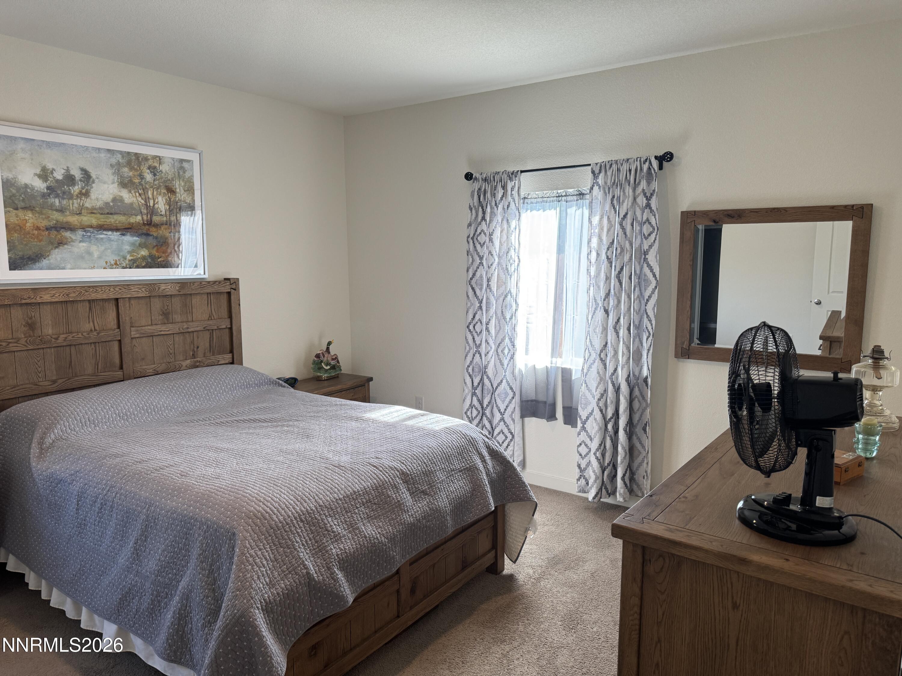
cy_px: 338
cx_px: 451
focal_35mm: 24
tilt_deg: -8.6
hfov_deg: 71.6
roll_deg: -0.3
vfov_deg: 56.8
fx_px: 625
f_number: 1.78
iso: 160
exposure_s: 1/120
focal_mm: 6.76
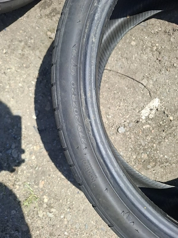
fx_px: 158
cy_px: 119
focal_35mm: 23
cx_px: 89
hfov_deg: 58.9
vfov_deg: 73.9
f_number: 1.8
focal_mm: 5.54
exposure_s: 1/1111
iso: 50
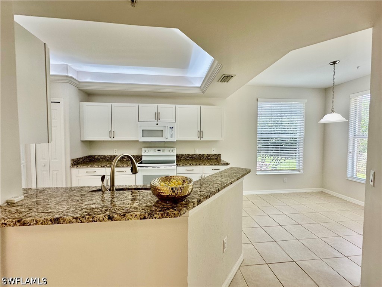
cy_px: 144
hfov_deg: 102.1
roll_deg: +0.0
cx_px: 191
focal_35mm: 14
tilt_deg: -2.2
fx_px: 154
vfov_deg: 85.7
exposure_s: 1/120
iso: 100
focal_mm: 2.22
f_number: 2.2
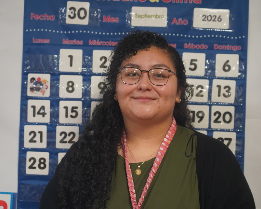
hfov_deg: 18.6
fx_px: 795
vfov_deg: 14.9
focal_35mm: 103
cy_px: 108
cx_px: 126
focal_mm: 86
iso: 4000
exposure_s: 1/160
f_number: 4
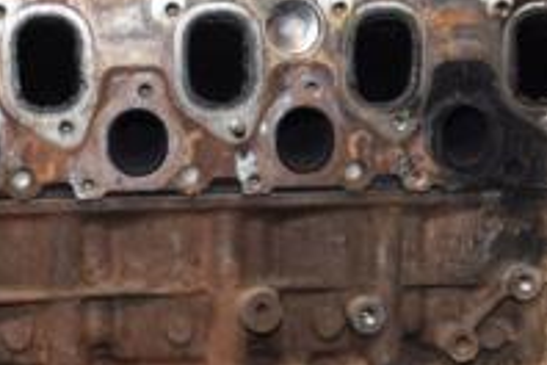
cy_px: 307
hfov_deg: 21.3
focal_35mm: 96
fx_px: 1451
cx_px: 290
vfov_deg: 14.2
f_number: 5
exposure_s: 1/60
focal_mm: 21
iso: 800
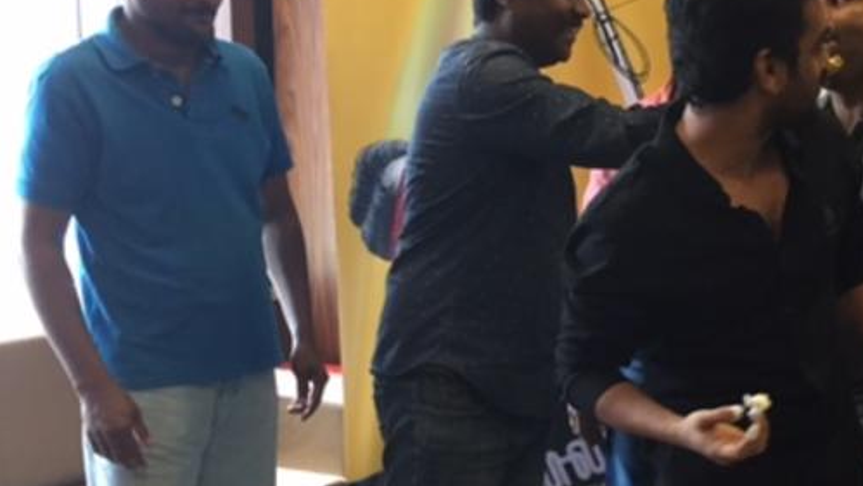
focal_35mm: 57
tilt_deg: -8.4
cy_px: 336
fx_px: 1305
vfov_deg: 21.0
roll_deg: -2.2
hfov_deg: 35.9
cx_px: 636
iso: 160
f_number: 2.2
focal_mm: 4.15
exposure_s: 1/33
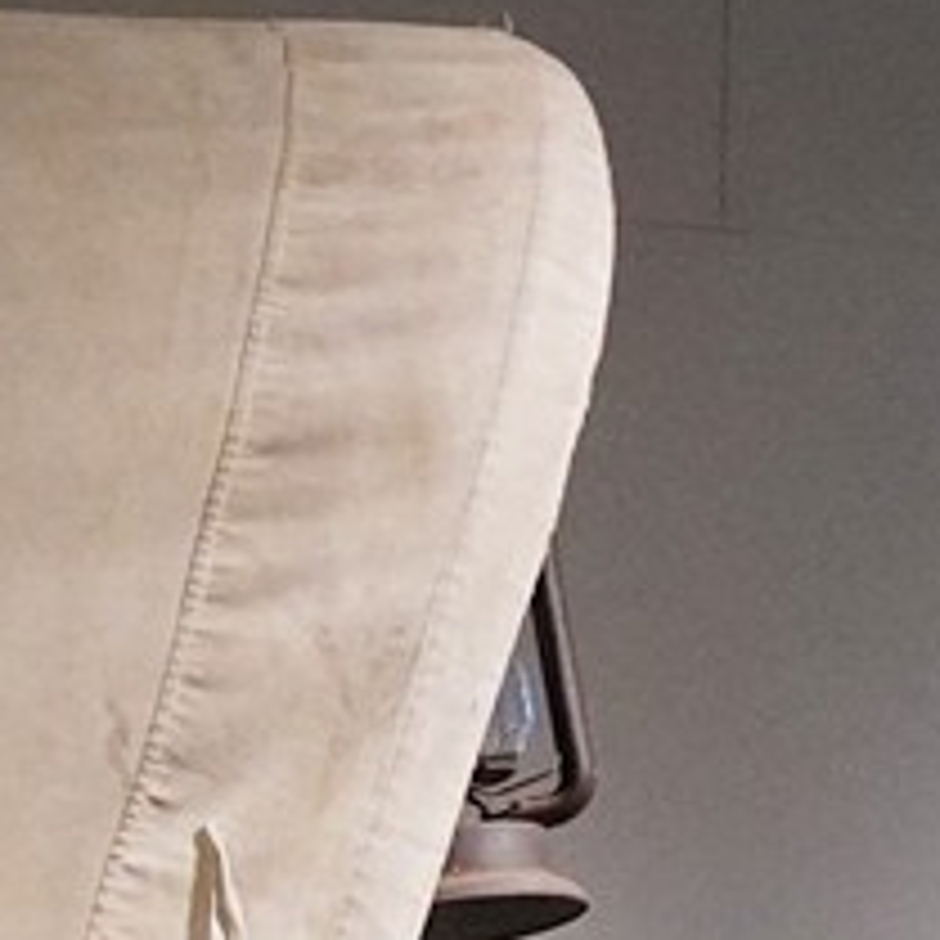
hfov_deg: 5.7
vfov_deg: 6.2
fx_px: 8264
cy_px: 2181
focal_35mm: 269
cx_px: -2735
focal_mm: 33
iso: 6400
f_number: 5
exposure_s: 1/100
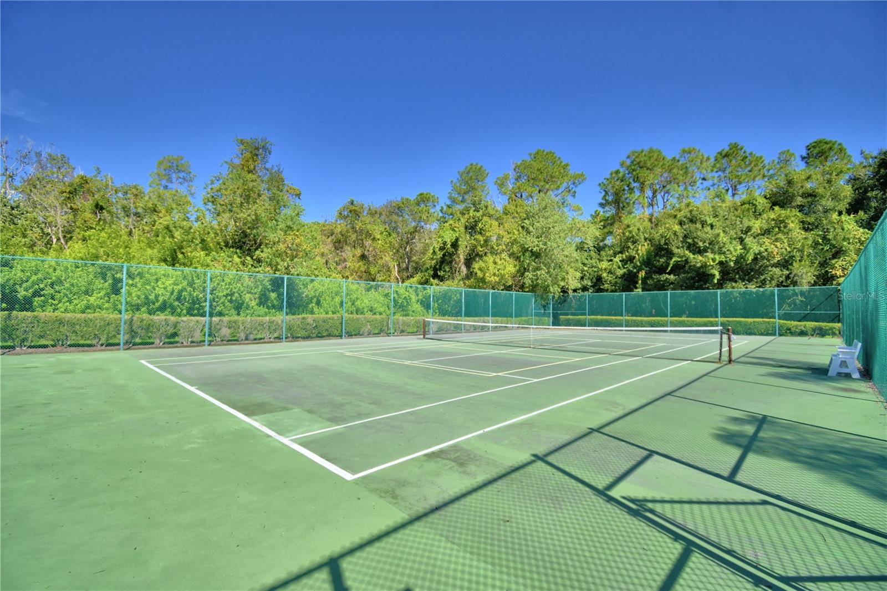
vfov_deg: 77.3
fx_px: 369
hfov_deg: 100.4
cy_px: 296
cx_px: 444
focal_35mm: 15
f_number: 4.5
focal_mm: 10
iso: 100
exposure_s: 1/1250
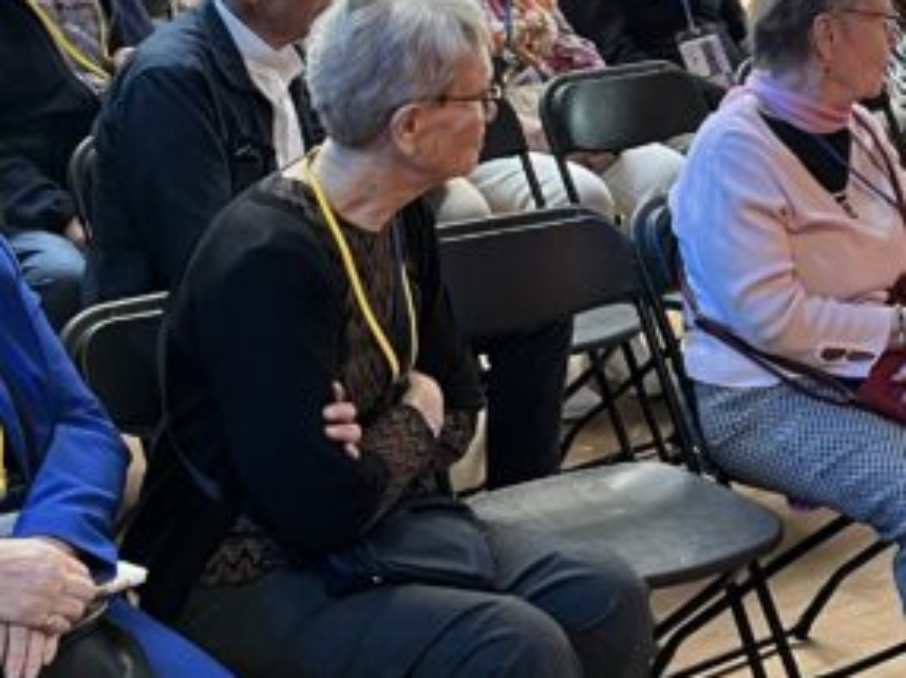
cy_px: -48
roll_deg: -3.5
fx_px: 2380
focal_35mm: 91
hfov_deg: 21.3
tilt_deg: -7.1
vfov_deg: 15.8
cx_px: 719
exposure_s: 1/50
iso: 320
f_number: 1.6
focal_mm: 5.1
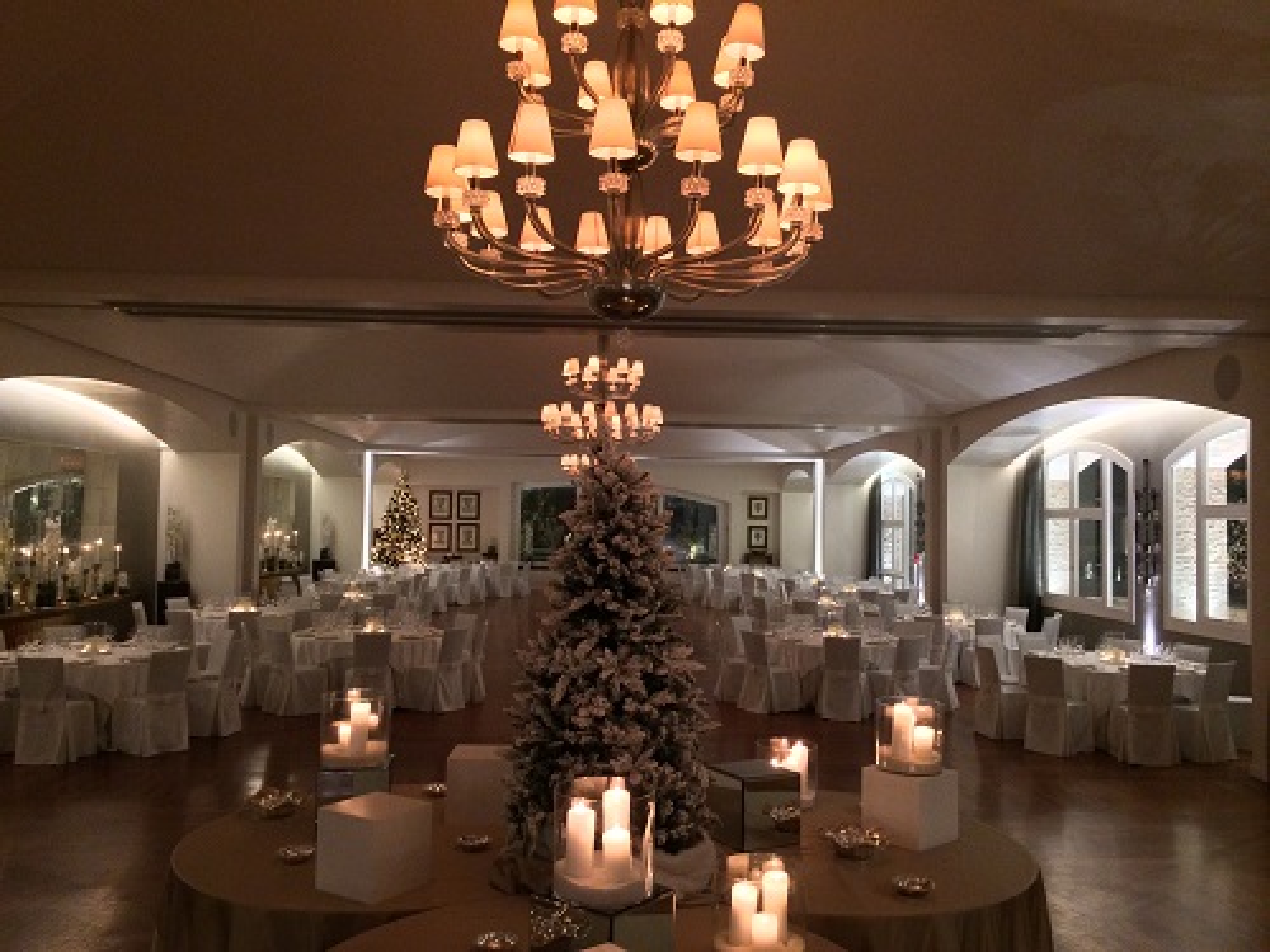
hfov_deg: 60.0
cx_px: 635
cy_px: 476
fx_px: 1101
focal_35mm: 30
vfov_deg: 46.8
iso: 320
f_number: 2.2
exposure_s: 1/25
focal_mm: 4.12
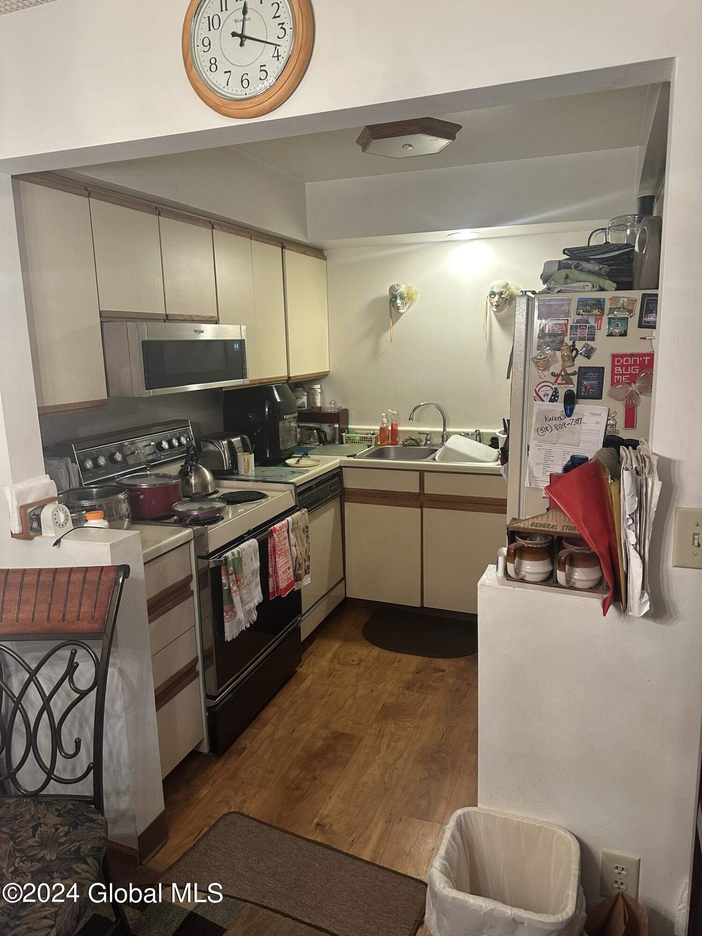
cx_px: 351
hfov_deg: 56.8
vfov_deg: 71.6
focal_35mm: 24
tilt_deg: -10.7
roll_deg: +1.2
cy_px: 468
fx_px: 649
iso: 250
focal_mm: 6.86
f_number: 1.78
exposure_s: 1/60
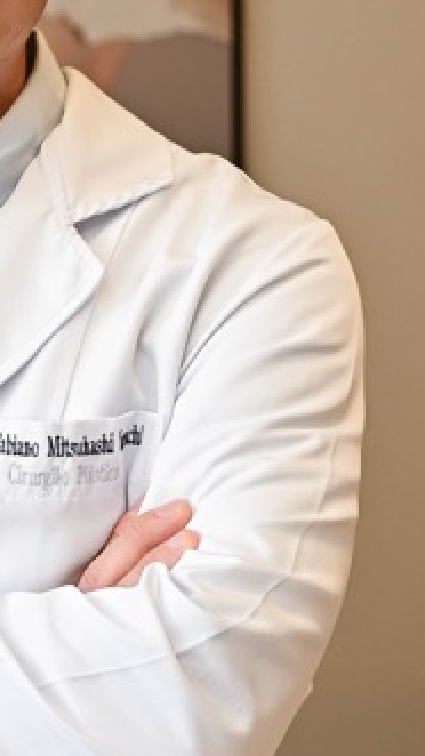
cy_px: 448
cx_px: -78
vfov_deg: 16.1
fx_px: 2667
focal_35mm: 133
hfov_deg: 9.0
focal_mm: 35
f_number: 3.2
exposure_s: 1/200
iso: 250
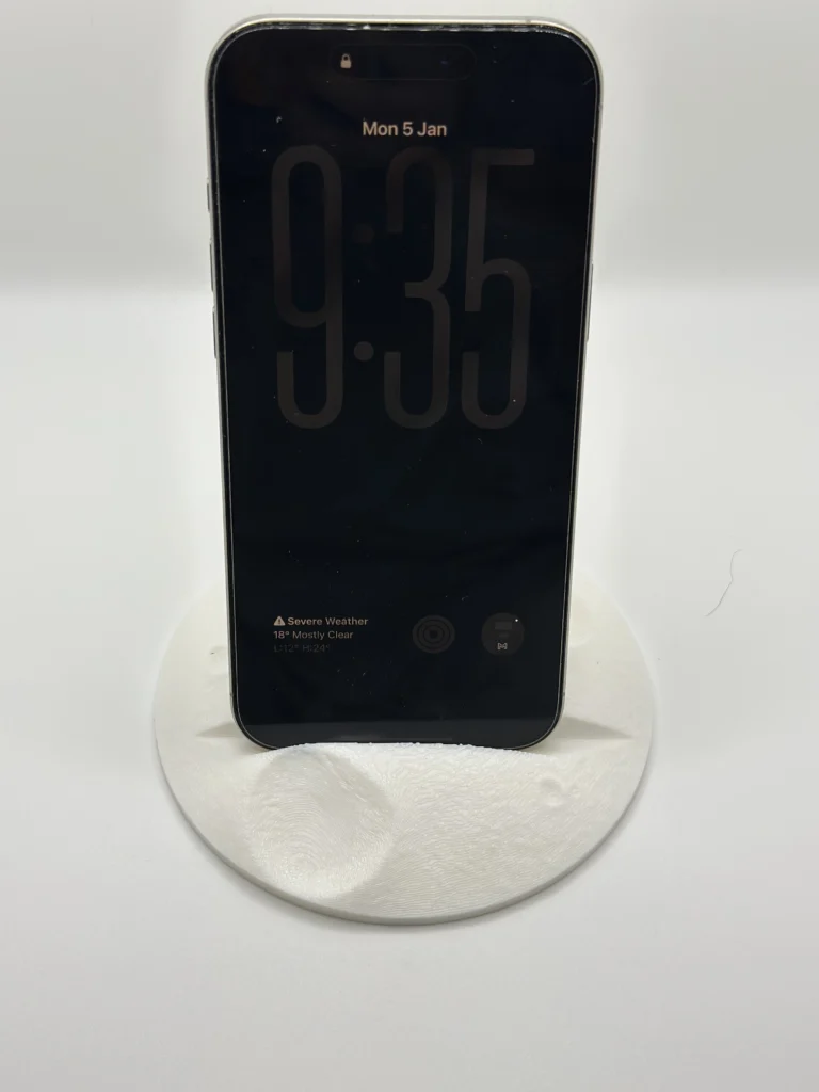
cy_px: 546
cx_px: 410
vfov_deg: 39.7
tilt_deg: -48.9
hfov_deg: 30.3
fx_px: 1514
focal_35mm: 48
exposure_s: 1/1305
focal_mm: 6.86
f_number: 1.78
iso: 125
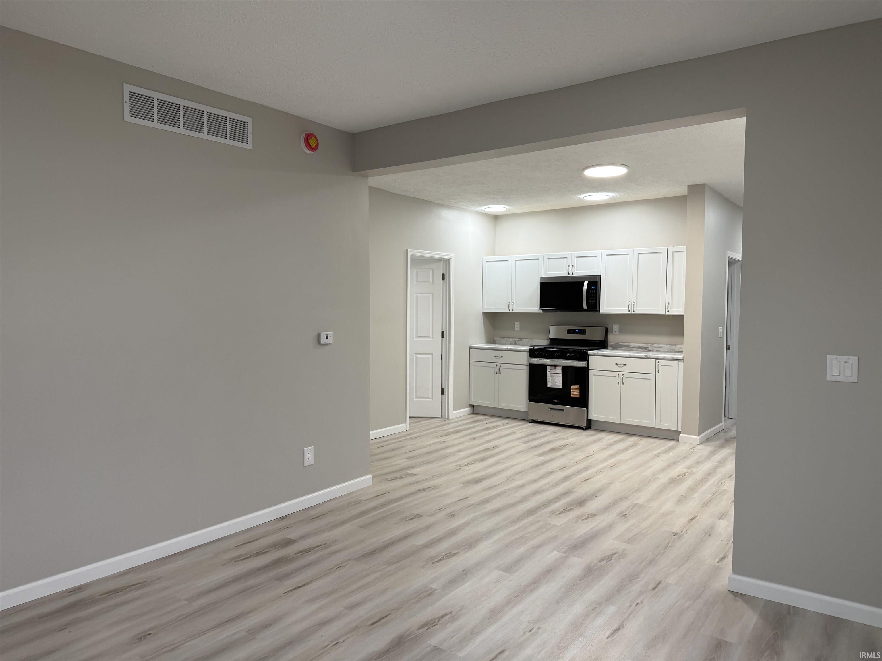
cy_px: 330
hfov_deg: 71.6
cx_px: 441
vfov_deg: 56.8
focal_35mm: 24
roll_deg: -0.6
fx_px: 612
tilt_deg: -2.4
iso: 100
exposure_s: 1/120
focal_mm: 6.76
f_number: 1.78
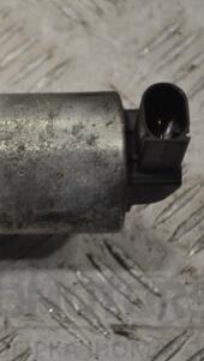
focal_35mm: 172
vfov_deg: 12.5
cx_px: -120
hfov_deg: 7.0
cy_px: 140
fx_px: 1649
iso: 400
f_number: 5.6
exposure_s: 1/100
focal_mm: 55
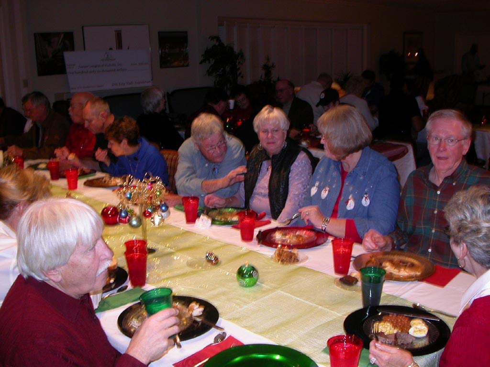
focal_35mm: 38
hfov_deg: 49.0
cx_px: 245
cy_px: 184
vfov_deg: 37.7
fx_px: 538
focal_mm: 7.85
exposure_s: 1/30
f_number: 2.6
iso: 100
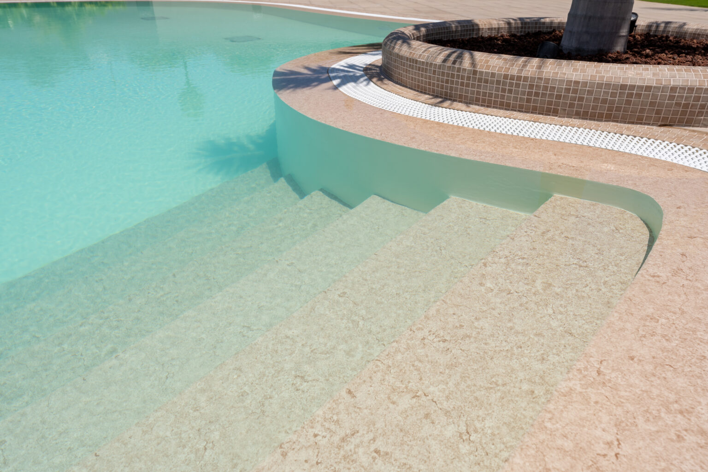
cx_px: 354
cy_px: 236
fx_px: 454
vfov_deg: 54.9
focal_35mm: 23
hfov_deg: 75.9
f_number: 7.1
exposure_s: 1/800
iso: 100
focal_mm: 23.1
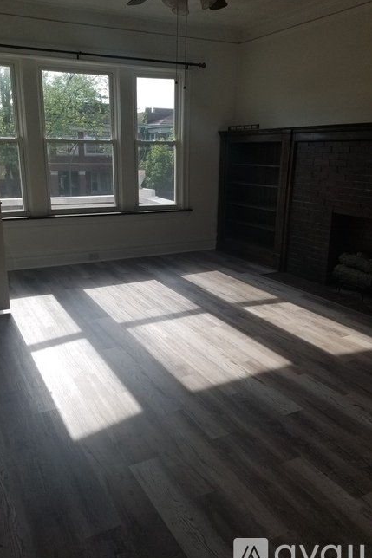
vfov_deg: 65.5
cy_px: 284
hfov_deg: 46.2
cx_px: 157
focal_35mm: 28
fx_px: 434
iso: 50
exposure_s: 1/946
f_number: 1.7
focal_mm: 4.3
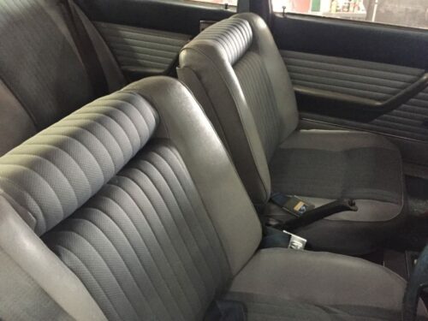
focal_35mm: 29
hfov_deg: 61.7
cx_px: 214
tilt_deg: -27.9
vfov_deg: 48.2
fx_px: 359
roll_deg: -1.1
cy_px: 160
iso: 400
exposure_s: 1/17
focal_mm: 4.15
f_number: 2.2
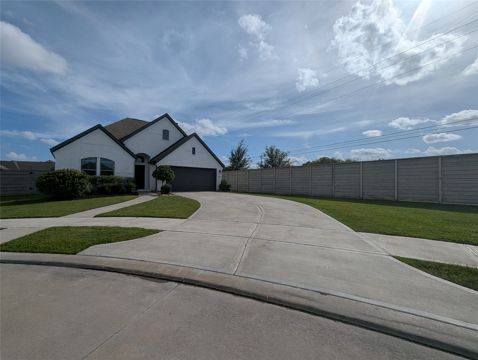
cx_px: 239
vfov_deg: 90.1
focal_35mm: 13
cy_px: 180
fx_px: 180
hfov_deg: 106.1
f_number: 2.2
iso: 45
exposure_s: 1/7576
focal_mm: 1.95
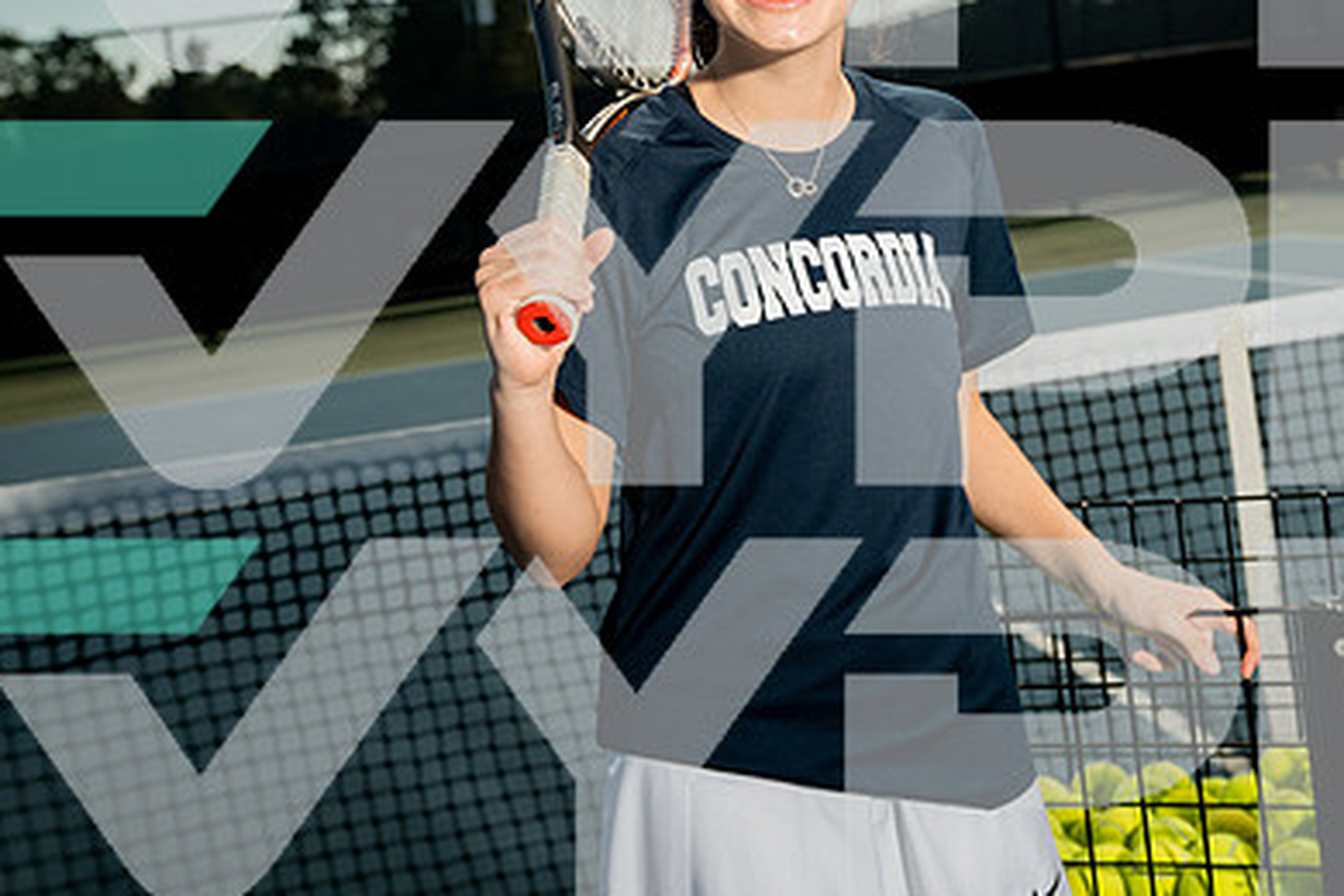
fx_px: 2165
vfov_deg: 23.3
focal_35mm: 58
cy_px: 305
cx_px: 789
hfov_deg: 34.4
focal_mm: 39
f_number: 4.5
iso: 100
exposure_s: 1/250
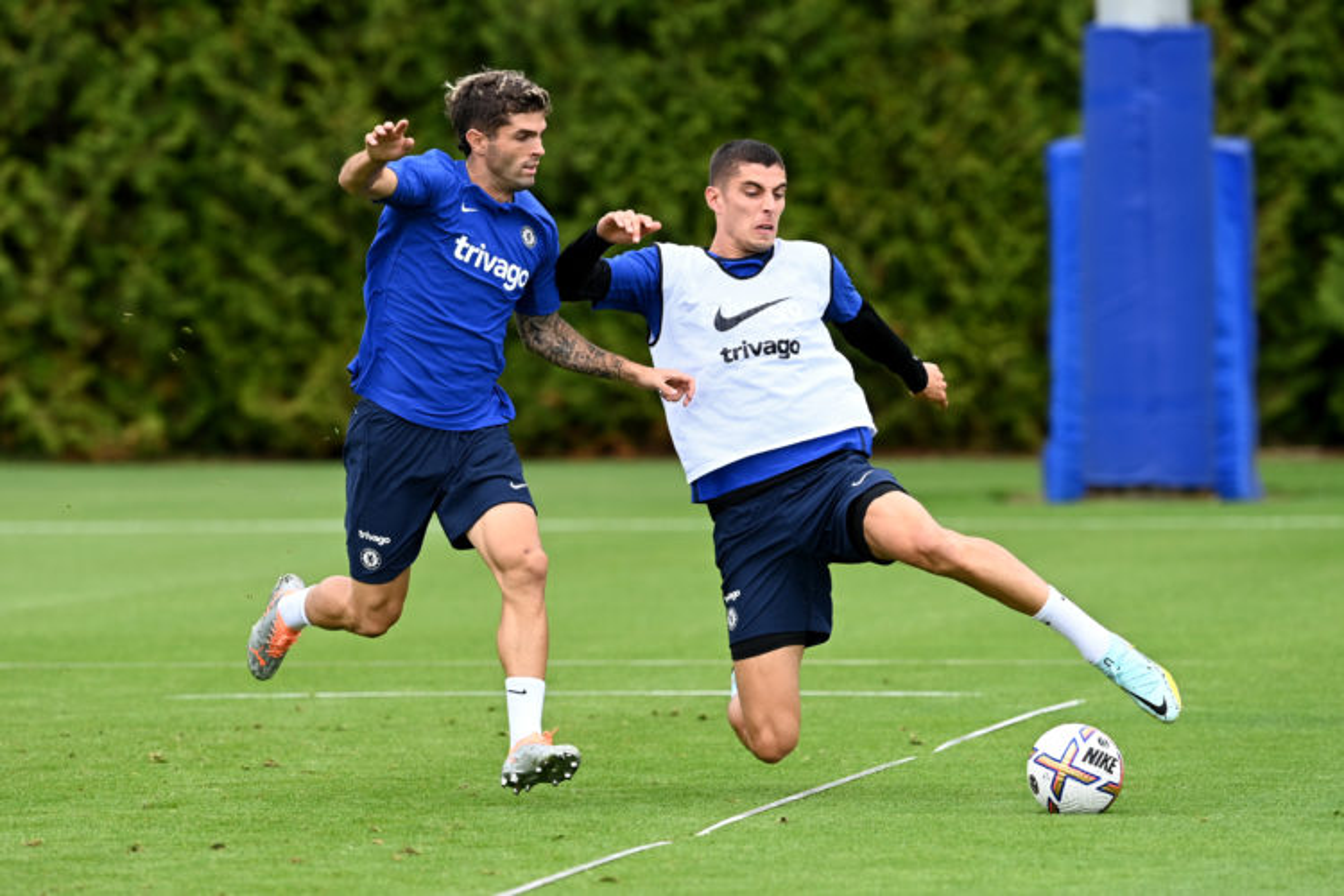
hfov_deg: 5.2
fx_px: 14932
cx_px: 672
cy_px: 448
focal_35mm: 400
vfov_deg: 3.4
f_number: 5
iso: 800
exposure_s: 1/2000
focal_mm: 400
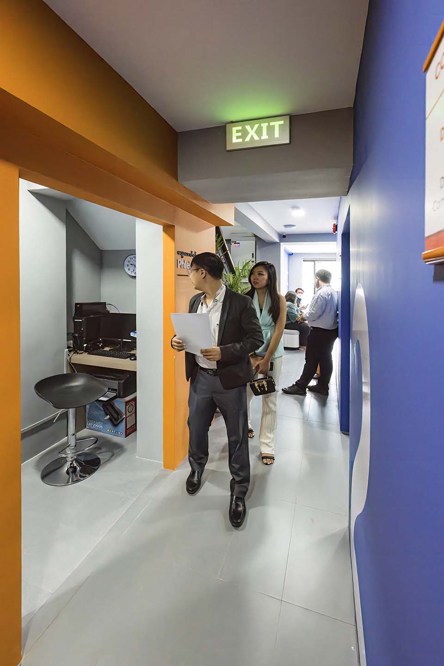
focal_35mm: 14
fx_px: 259
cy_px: 333
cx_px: 222
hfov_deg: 81.2
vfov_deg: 104.3
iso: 25600
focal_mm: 14
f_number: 8
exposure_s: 1/200
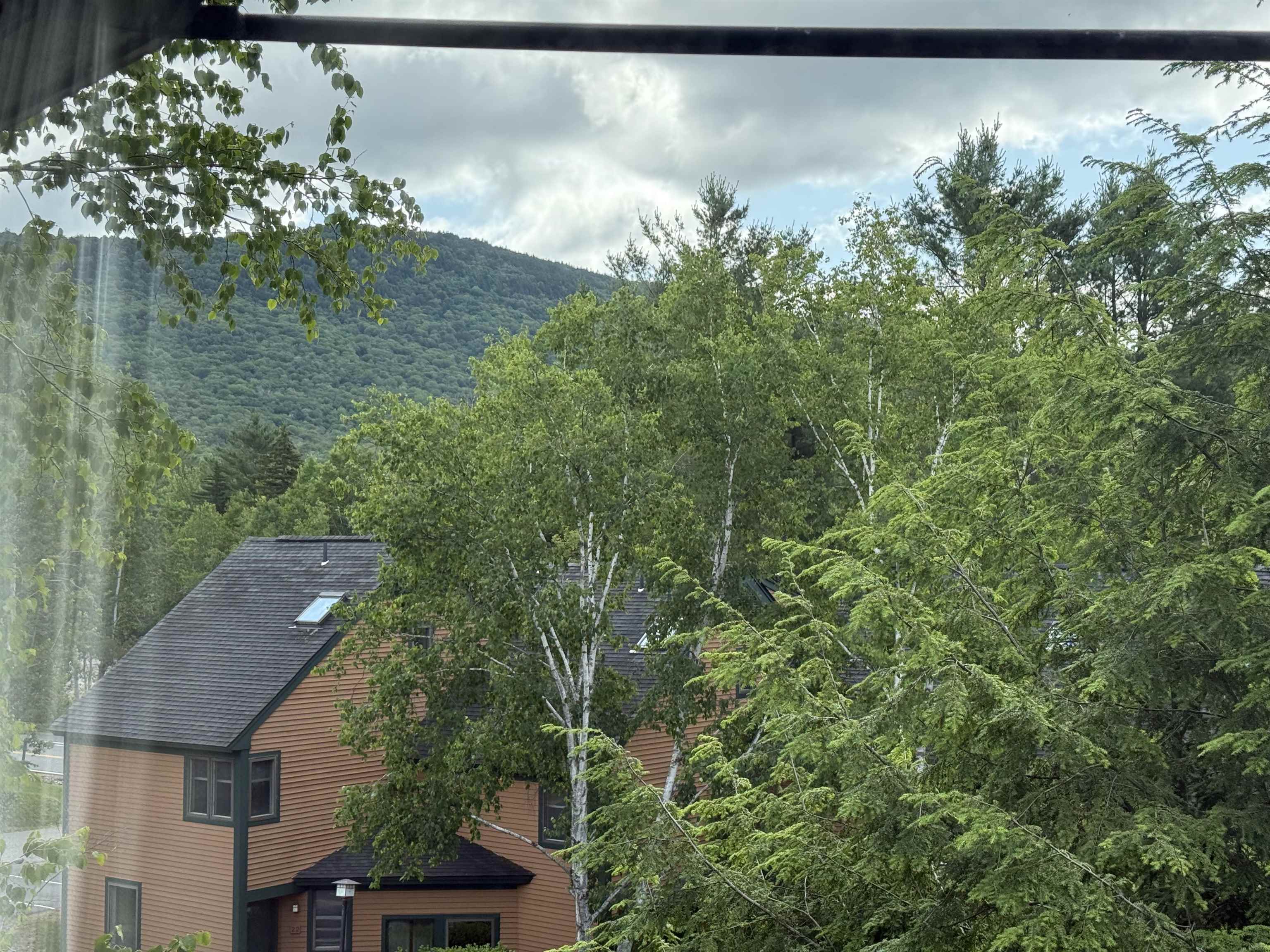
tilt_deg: +2.5
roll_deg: +0.0
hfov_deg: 39.7
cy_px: 476
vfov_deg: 30.3
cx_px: 635
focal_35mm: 48
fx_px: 1761
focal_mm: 6.76
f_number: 1.78
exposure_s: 1/1185
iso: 80
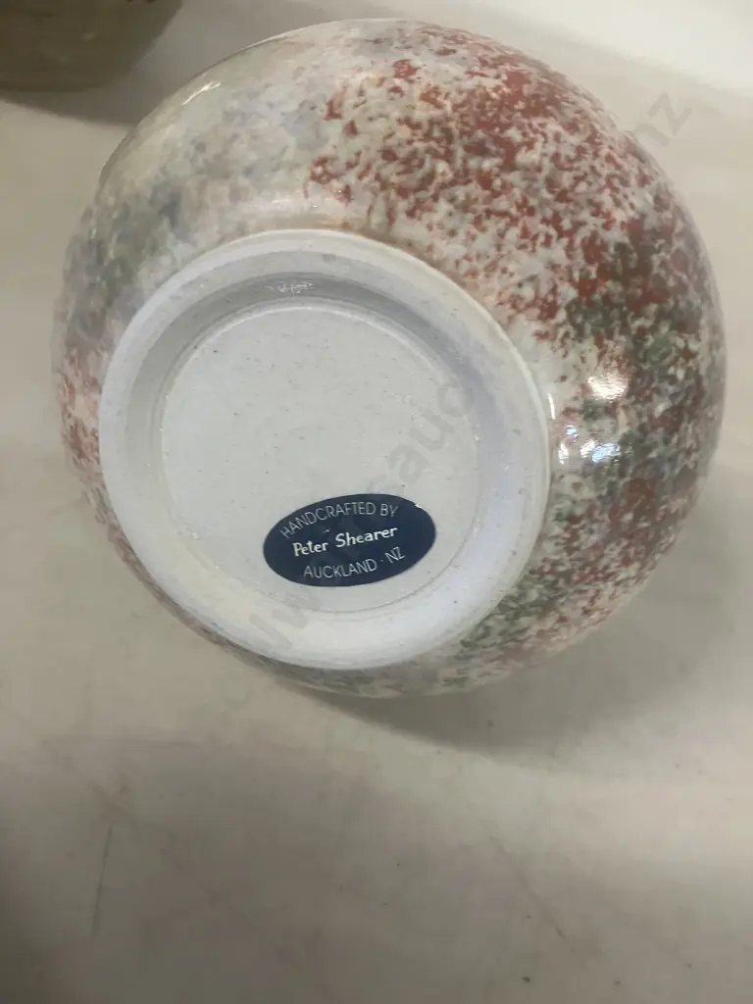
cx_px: 376
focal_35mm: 28
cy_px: 502
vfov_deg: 63.4
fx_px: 812
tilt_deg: -45.5
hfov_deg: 49.7
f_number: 1.8
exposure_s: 1/50
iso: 200
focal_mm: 3.99
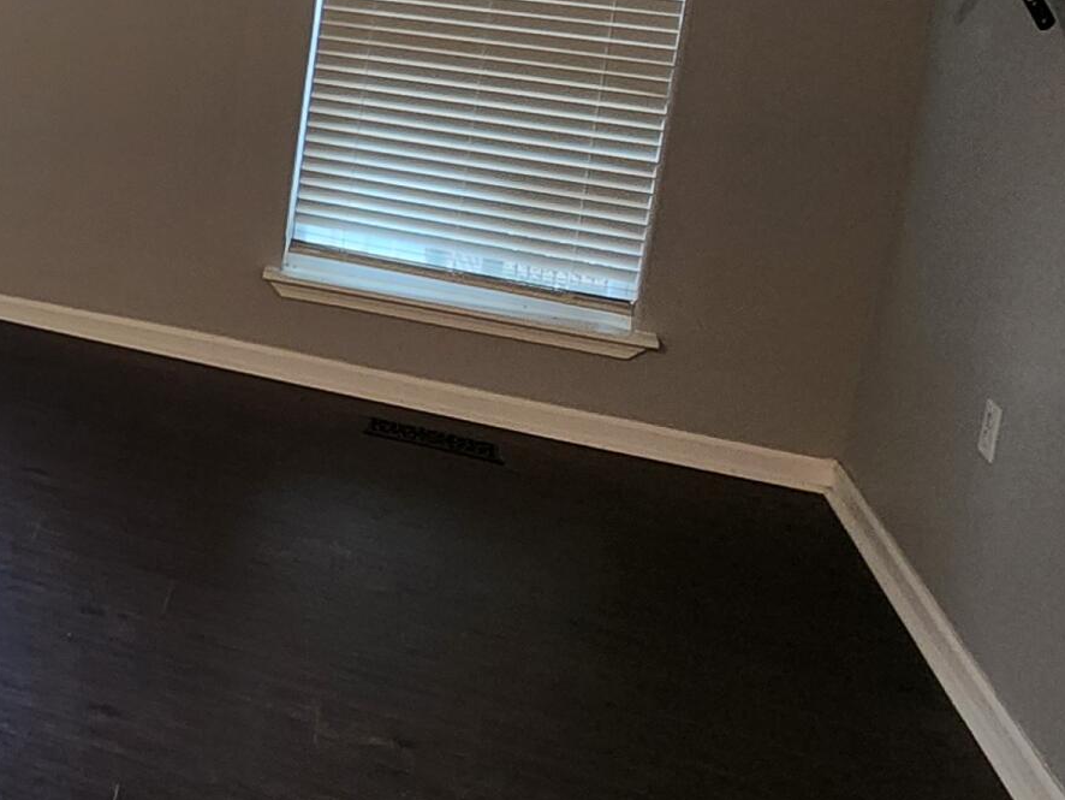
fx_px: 1354
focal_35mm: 44
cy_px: -35
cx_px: -397
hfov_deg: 30.9
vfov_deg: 30.2
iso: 250
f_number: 2.2
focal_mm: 2.2
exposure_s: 1/60
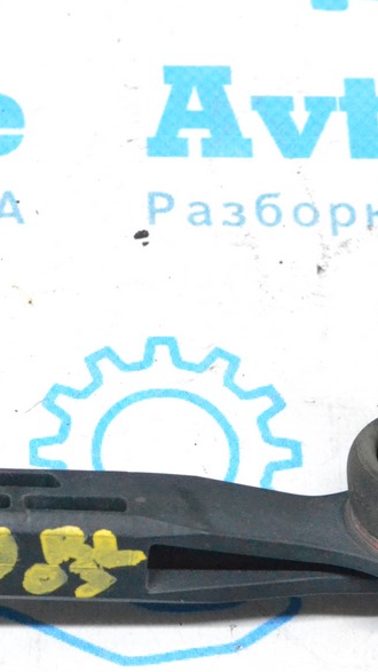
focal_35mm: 137
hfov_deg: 8.8
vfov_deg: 15.7
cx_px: 38
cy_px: 315
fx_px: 2442
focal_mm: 50
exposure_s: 1/160
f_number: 9
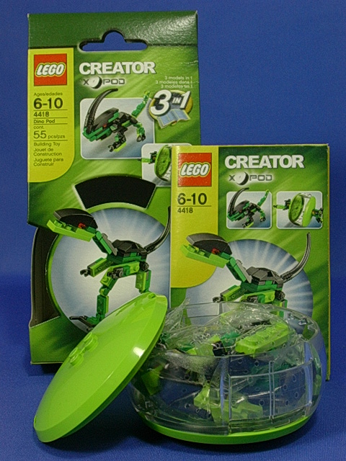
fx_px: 946
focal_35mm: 71
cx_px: 173
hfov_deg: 20.7
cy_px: 230
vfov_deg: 27.4
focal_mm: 10.8
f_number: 3.7
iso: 70
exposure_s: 1/15.5
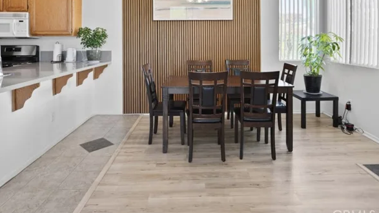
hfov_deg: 76.3
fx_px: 241
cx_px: 198
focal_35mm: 24
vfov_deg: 45.2
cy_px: 42
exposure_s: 1/15
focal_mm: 16
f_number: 4
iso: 400
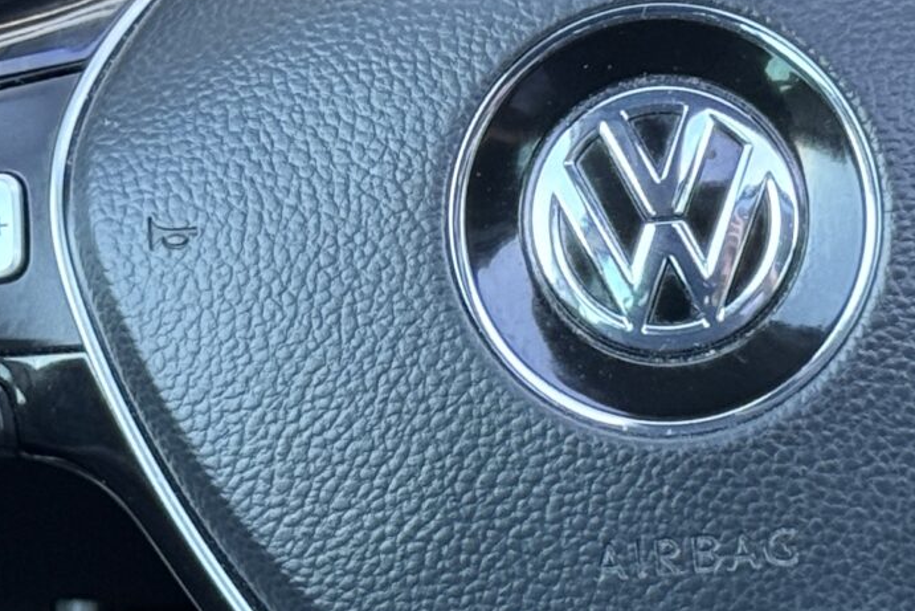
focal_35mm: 185
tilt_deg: -29.4
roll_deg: -0.1
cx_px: 502
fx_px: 4703
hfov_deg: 11.1
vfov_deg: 7.4
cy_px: 73
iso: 200
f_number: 1.78
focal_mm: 6.76
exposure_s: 1/56
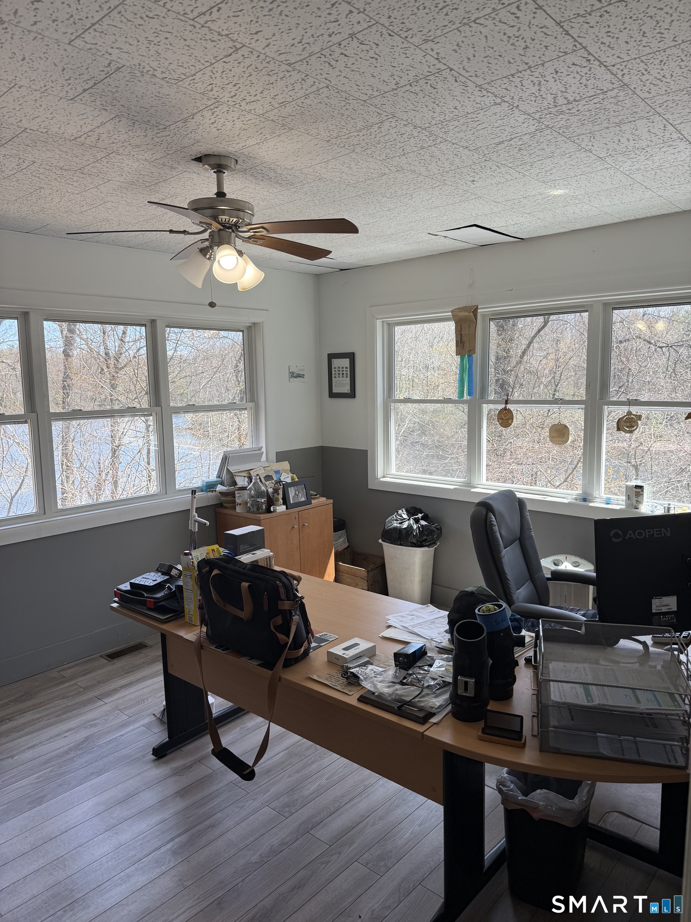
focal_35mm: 24
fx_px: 639
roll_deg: +0.8
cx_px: 346
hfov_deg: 56.8
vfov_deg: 71.6
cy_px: 461
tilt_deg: -8.0
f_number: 1.78
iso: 80
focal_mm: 6.76
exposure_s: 1/297
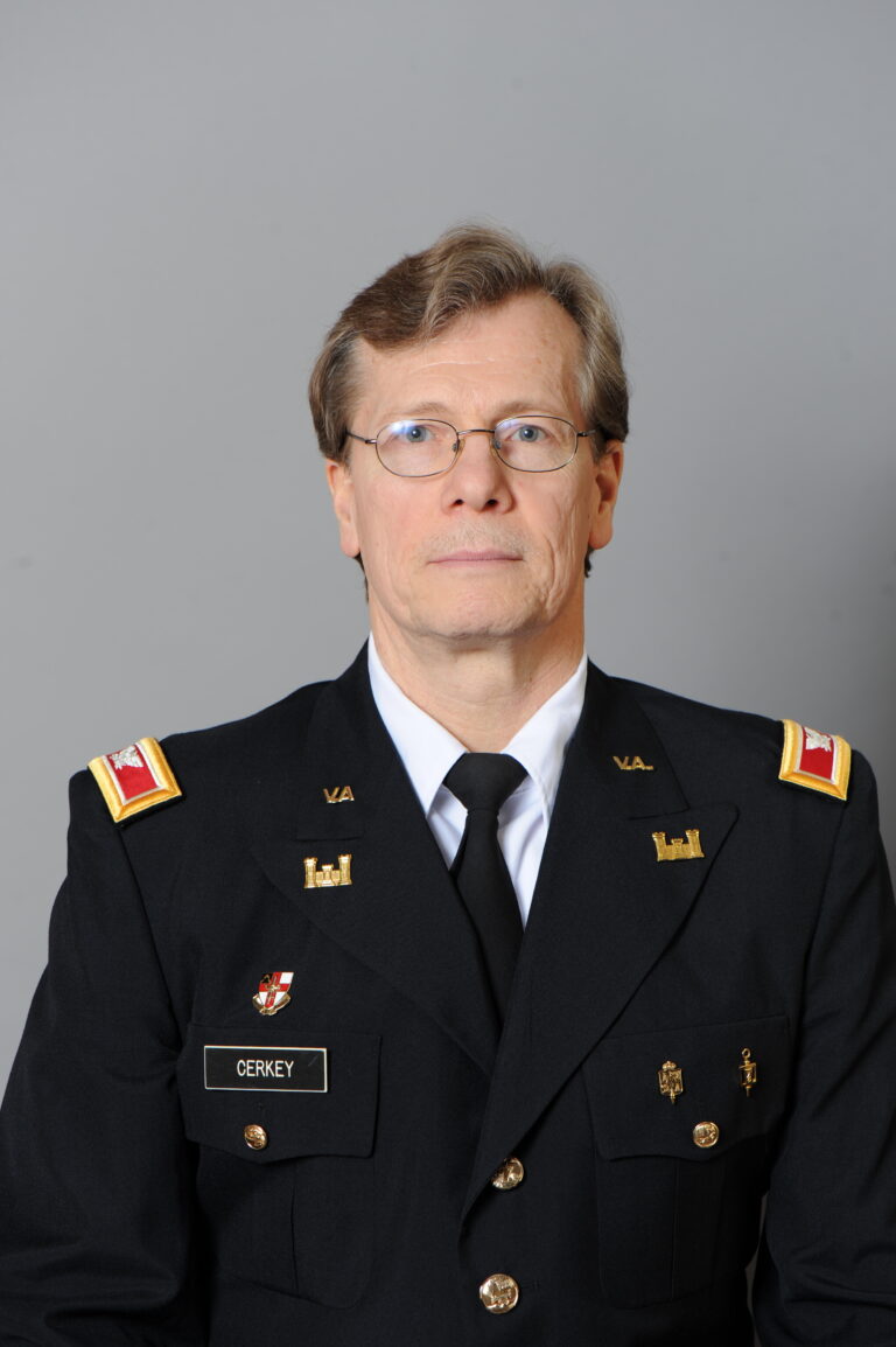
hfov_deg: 13.0
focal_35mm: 105
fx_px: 3924
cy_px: 674
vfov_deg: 19.5
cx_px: 448
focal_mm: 105
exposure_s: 1/125
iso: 200
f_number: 5.6
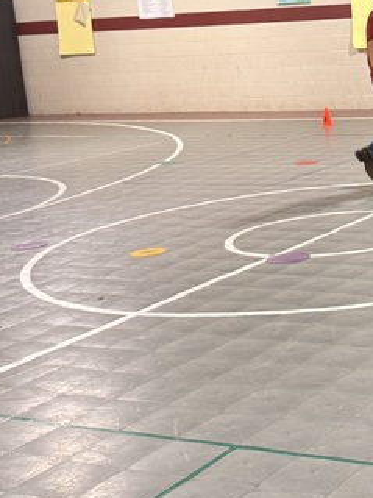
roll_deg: +3.5
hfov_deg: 18.0
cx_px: 474
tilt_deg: -7.0
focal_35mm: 77
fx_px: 1107
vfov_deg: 25.2
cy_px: 169
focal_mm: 6.76
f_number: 1.78
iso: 125
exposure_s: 1/61
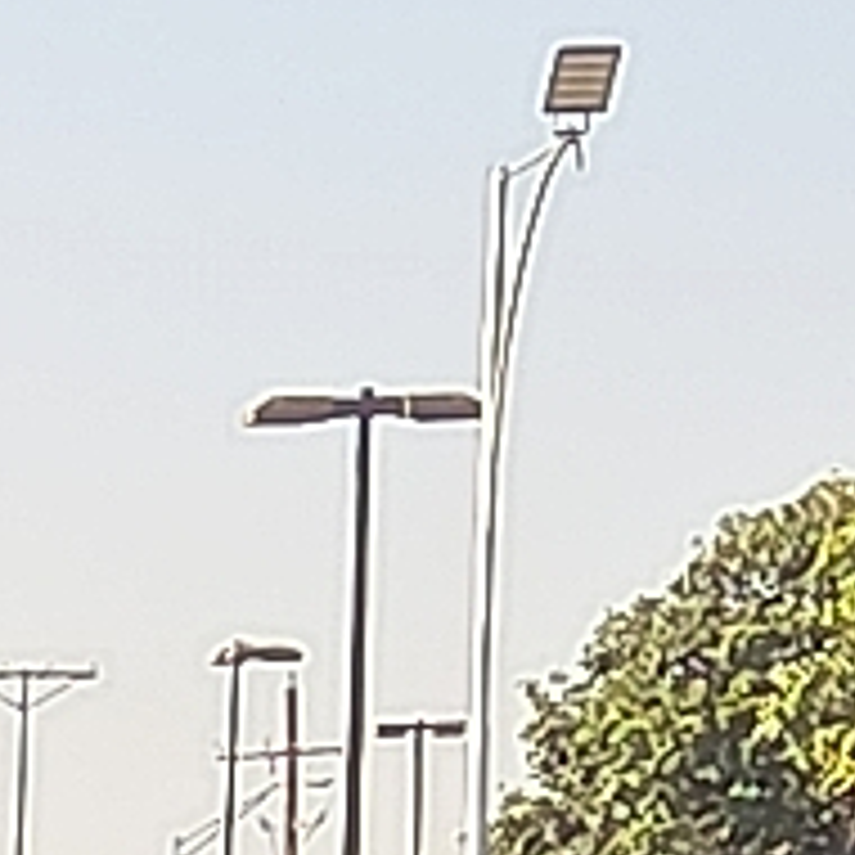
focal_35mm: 328
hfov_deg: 5.0
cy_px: 2556
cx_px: -1917
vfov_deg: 5.1
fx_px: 9166
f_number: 1.8
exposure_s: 1/2500
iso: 76
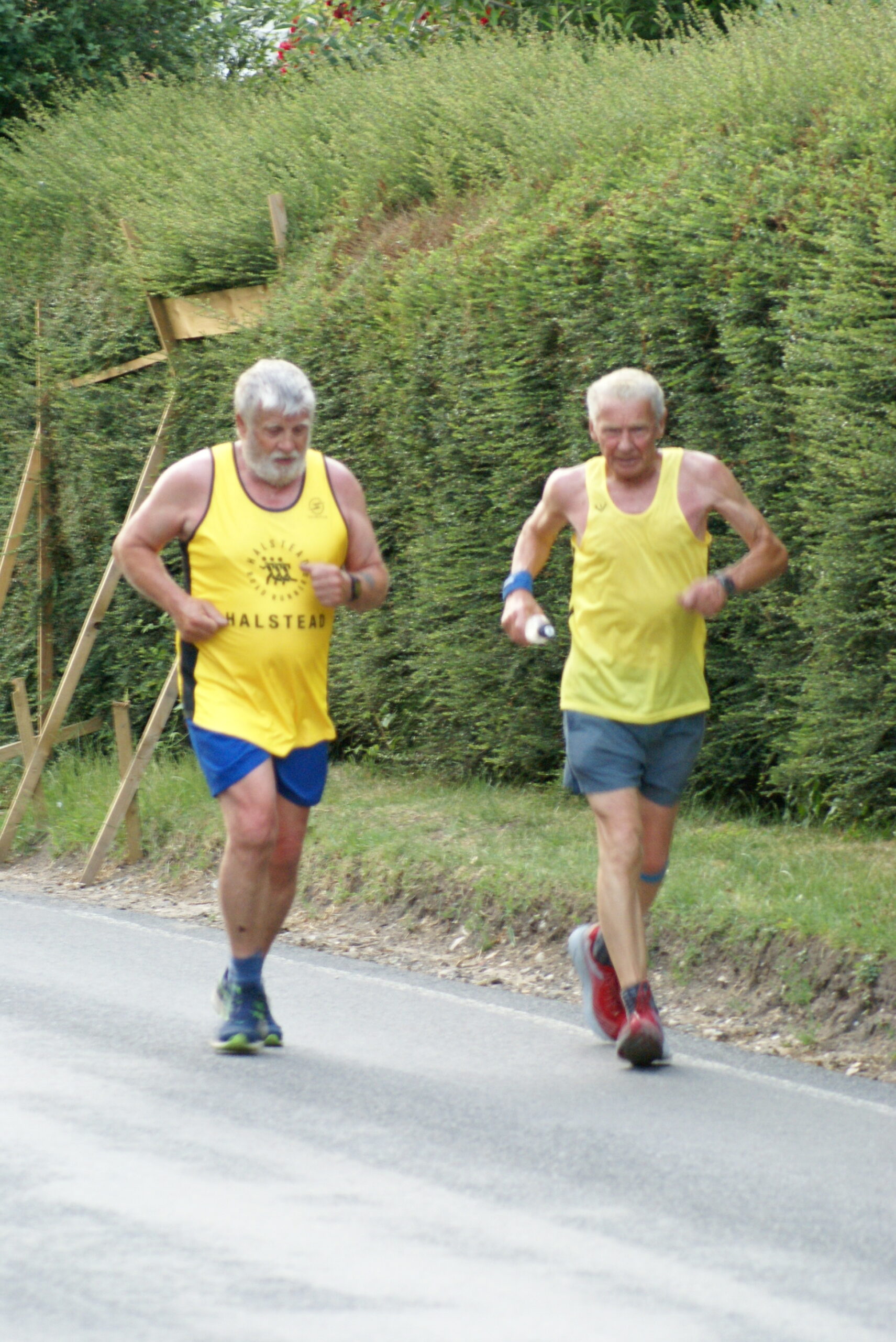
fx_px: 8944
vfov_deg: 8.6
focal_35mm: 240
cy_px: 671
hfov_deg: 5.7
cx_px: 448
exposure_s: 1/60
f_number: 5.6
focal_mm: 160
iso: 800
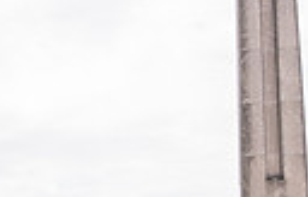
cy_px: 159
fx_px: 981
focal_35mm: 116
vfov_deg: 11.4
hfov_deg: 17.6
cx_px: 45
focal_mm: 20
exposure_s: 1/1000
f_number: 2.8
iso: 100
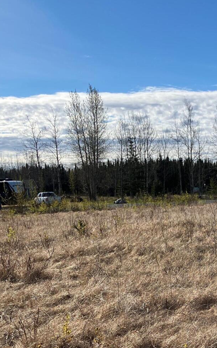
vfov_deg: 32.8
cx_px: 213
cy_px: 263
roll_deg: +2.5
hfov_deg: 20.6
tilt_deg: -5.6
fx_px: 577
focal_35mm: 61
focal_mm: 3.99
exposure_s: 1/3040
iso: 32
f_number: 1.8
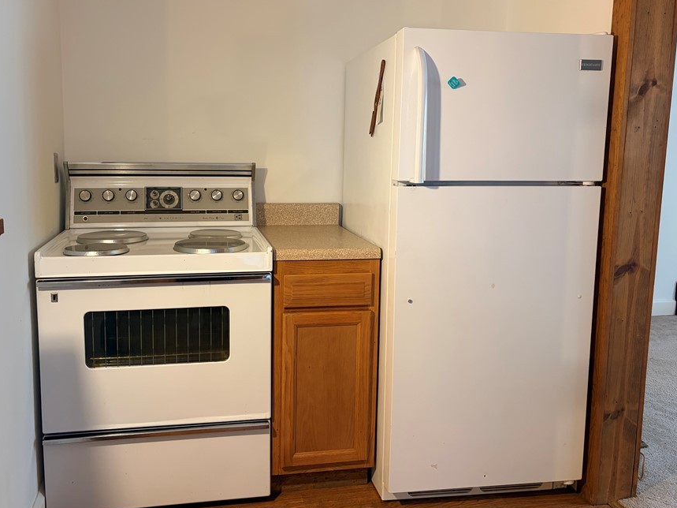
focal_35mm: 31
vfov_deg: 45.3
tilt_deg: -7.6
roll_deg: -0.4
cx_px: 287
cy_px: 221
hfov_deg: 58.1
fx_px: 606
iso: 160
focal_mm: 5.96
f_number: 1.6
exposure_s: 1/60
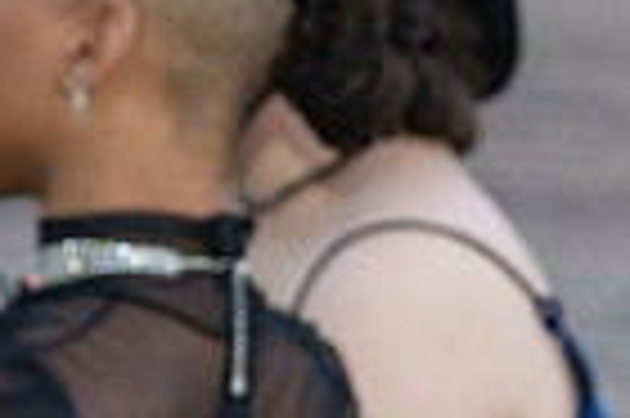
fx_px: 7901
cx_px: 1307
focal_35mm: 452
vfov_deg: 3.0
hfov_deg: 4.5
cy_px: 499
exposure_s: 1/60
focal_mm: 88
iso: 1000
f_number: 5.6
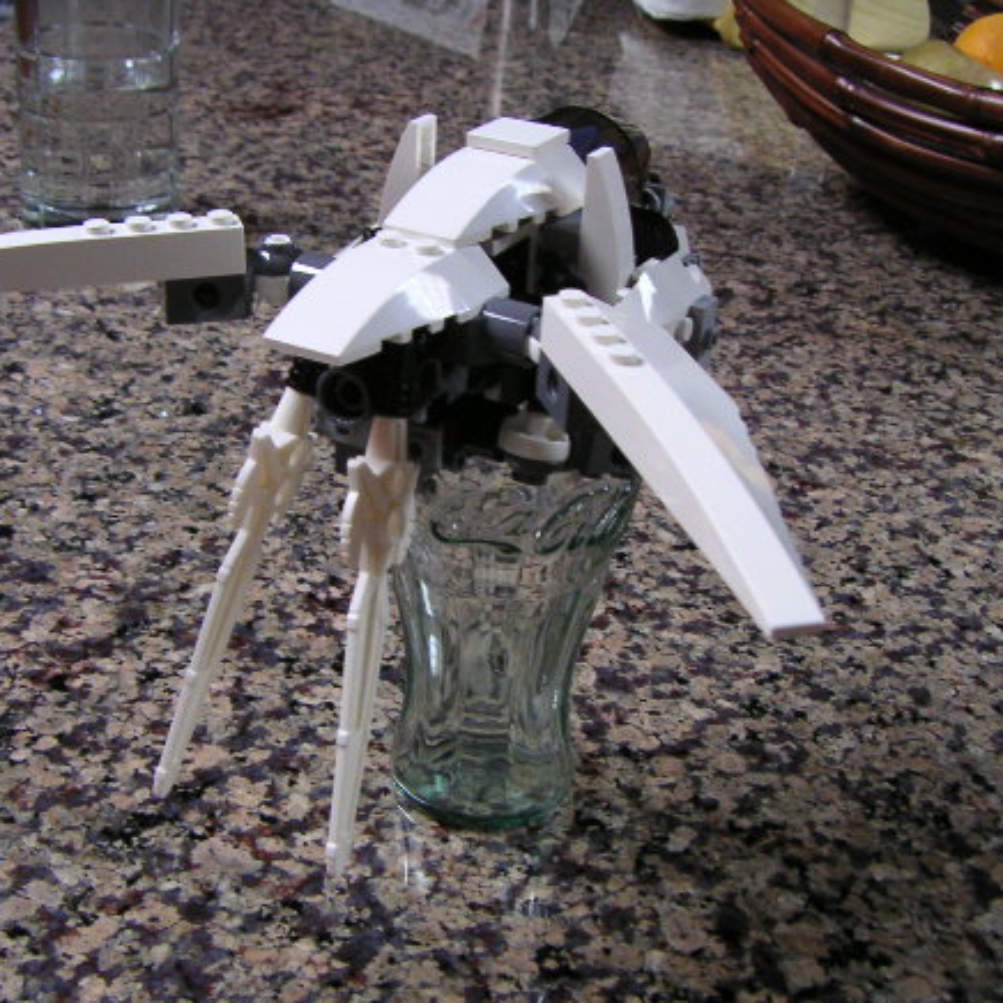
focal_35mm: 48
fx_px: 1574
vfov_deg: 35.3
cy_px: 525
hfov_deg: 35.1
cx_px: 354
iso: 100
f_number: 2.8
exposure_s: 1/6
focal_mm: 4.8
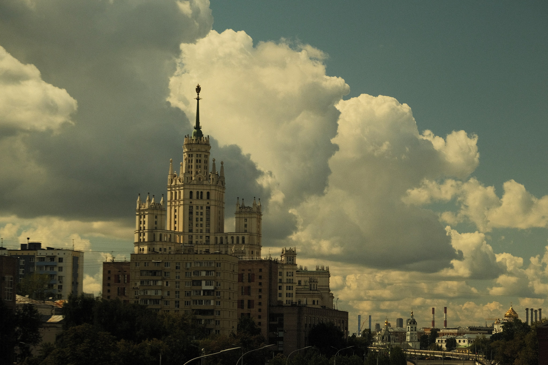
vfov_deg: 18.0
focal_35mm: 76
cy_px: 182
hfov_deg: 26.6
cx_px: 274
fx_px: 1157
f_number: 4
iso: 640
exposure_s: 1/4400
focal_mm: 50.5
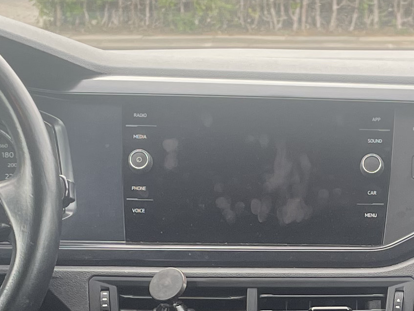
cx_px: 352
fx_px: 1483
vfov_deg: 11.7
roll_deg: +0.1
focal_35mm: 124
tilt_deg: -18.9
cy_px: 382
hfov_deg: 15.7
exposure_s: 1/121
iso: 64
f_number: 1.6
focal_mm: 4.2
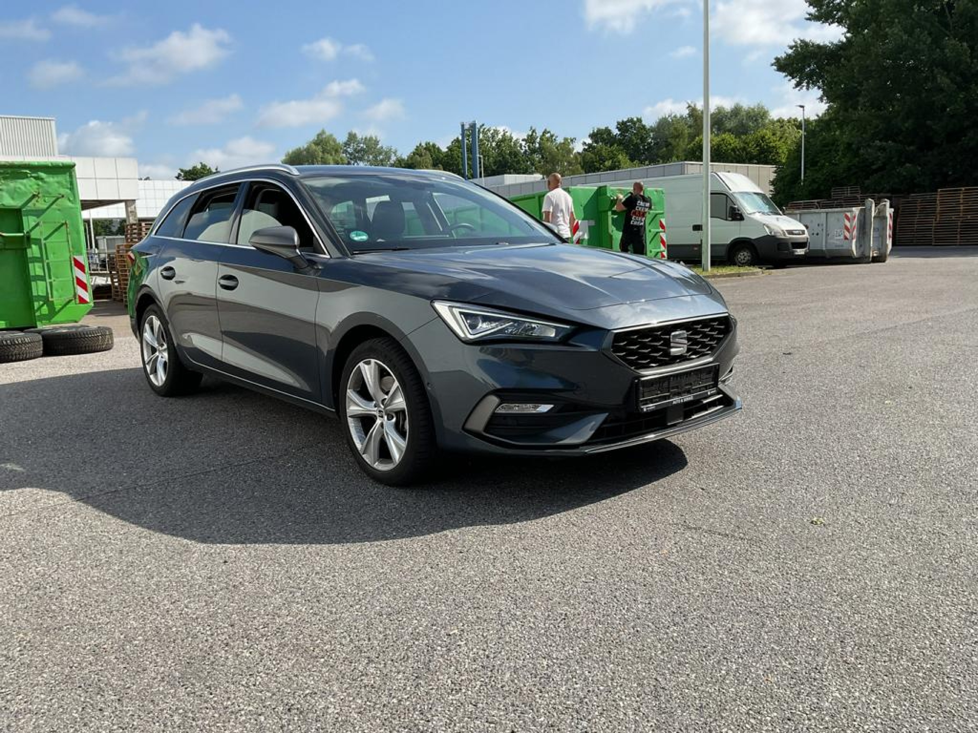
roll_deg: +0.9
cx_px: 489
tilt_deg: -8.9
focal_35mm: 29
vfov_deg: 48.2
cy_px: 366
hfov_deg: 61.7
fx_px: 819
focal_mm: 3
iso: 16
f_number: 1.8
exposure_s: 1/1577
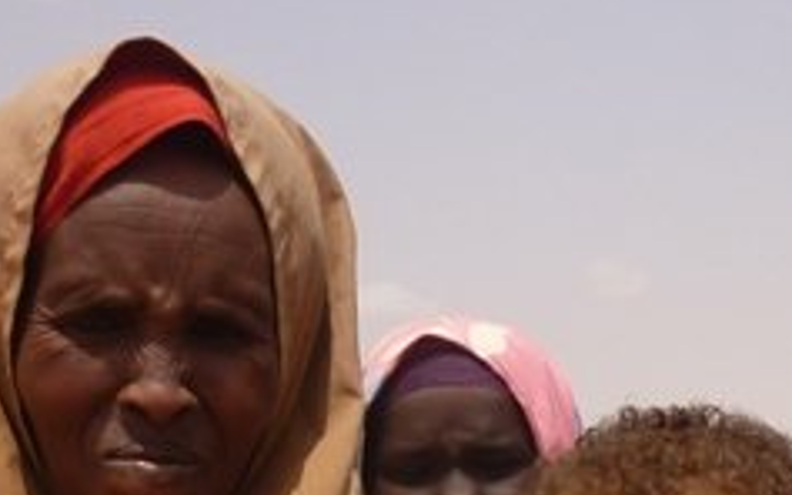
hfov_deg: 17.3
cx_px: 785
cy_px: 722
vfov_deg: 10.7
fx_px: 2546
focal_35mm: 118
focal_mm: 5.5
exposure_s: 1/200
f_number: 8
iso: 80
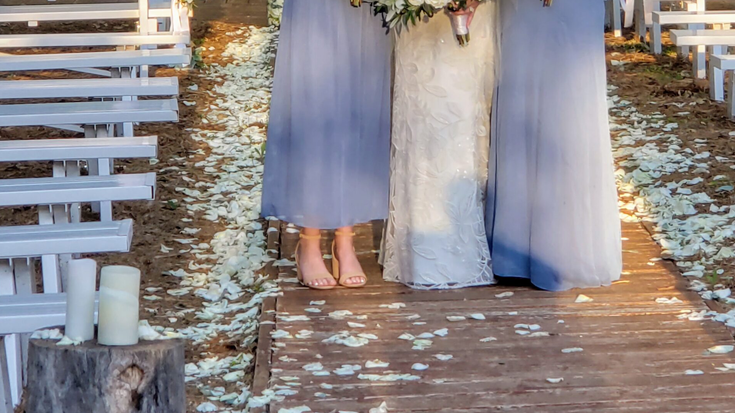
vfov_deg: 15.4
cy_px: -52
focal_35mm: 76
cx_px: 367
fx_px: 1481
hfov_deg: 27.9
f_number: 2.4
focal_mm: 6
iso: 40
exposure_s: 1/120
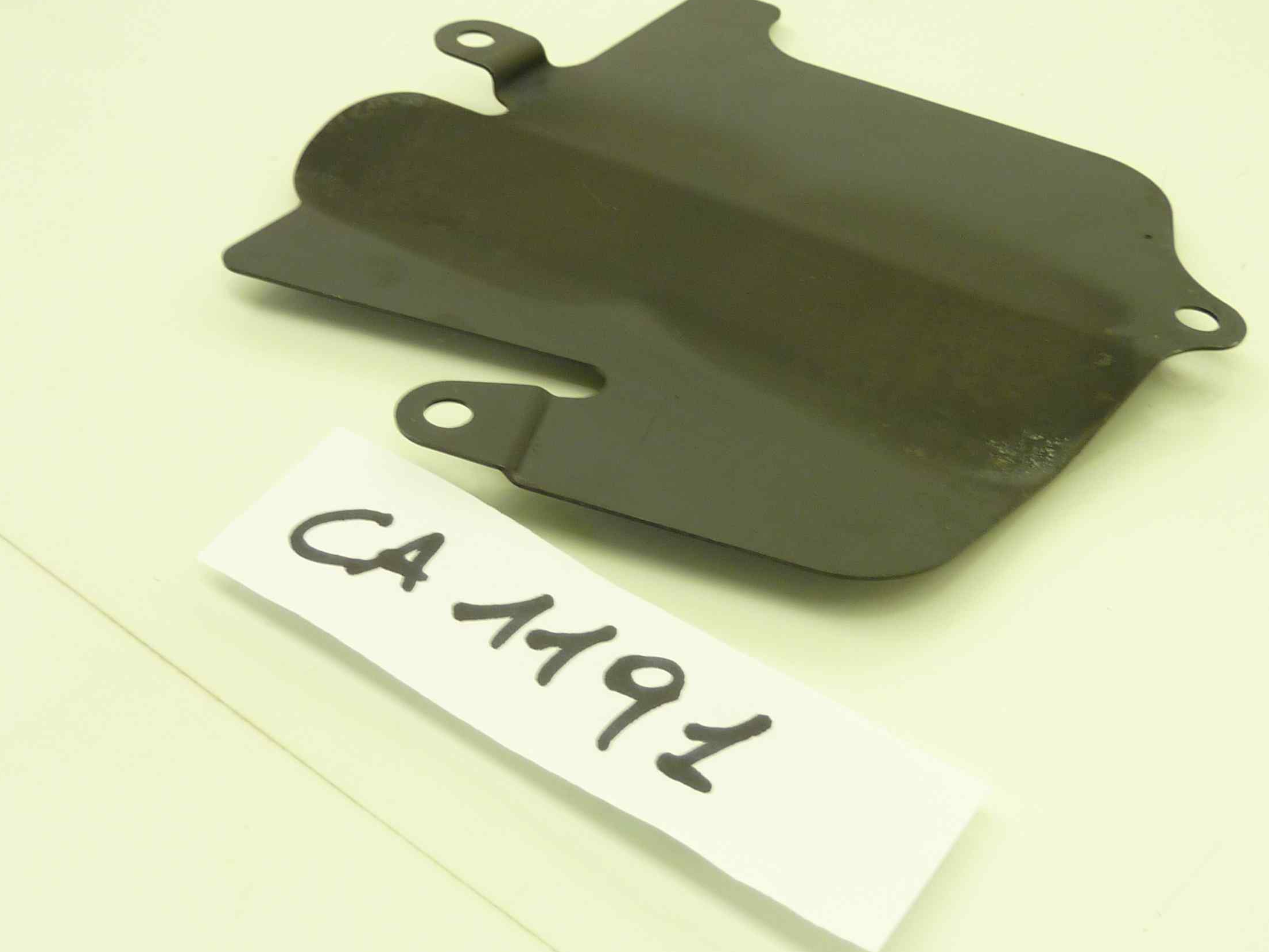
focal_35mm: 44
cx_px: 666
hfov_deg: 42.9
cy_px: 446
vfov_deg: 32.9
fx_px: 1613
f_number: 3.3
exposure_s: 1/20
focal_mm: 4.4
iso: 80
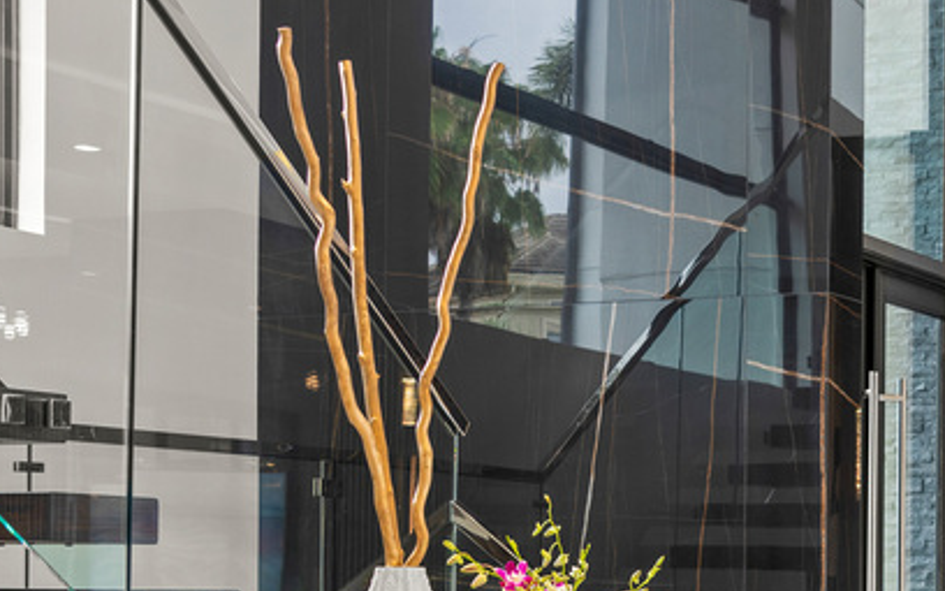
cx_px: 921
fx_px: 2292
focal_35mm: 89
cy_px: 579
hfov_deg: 22.5
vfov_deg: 14.5
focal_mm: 44
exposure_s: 1/13
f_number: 8
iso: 250
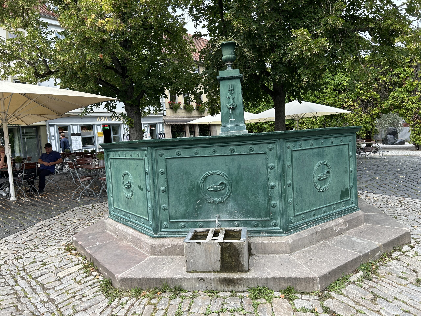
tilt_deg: -4.1
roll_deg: +3.9
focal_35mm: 26
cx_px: 210
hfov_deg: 67.3
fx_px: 316
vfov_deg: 53.1
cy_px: 158
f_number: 1.5
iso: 50
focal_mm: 5.7
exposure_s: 1/1196
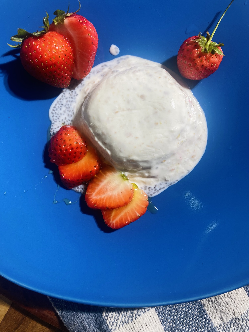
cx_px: 124
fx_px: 249
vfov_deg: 67.3
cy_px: 166
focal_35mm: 26
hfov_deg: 53.1
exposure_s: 1/120
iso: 40
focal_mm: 4.25
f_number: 1.8
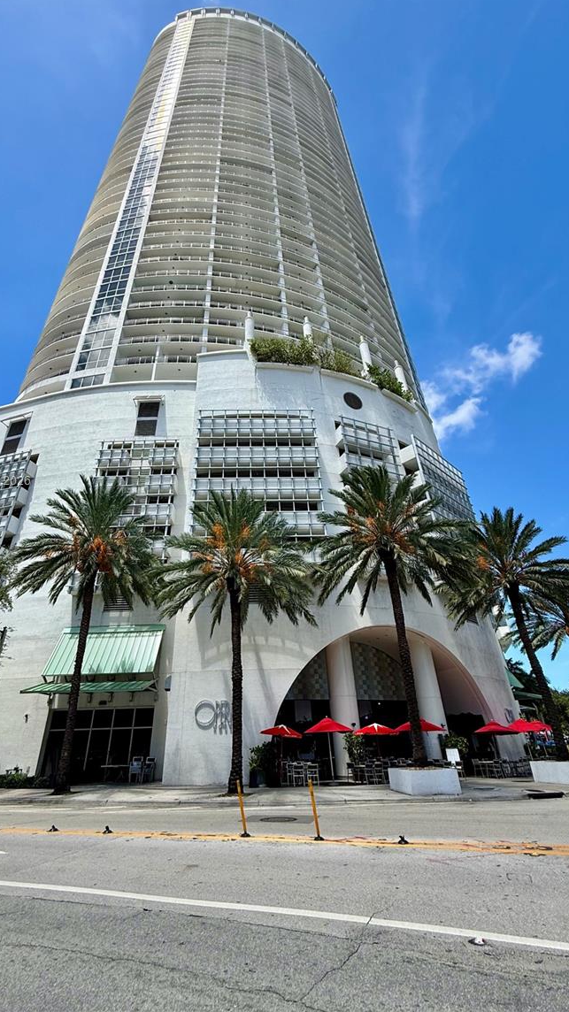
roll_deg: +0.9
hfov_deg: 67.0
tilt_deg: +31.4
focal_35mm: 16
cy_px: 482
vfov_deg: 99.3
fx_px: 429
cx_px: 265
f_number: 2.2
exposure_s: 1/1050
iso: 50
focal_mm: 2.22
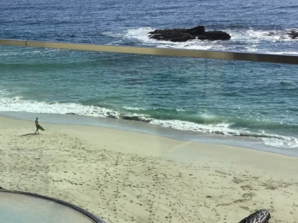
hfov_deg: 26.6
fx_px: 594
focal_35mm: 69
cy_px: 158
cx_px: -4
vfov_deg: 21.2
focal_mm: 3.3
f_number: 2.4
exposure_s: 1/2262
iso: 25
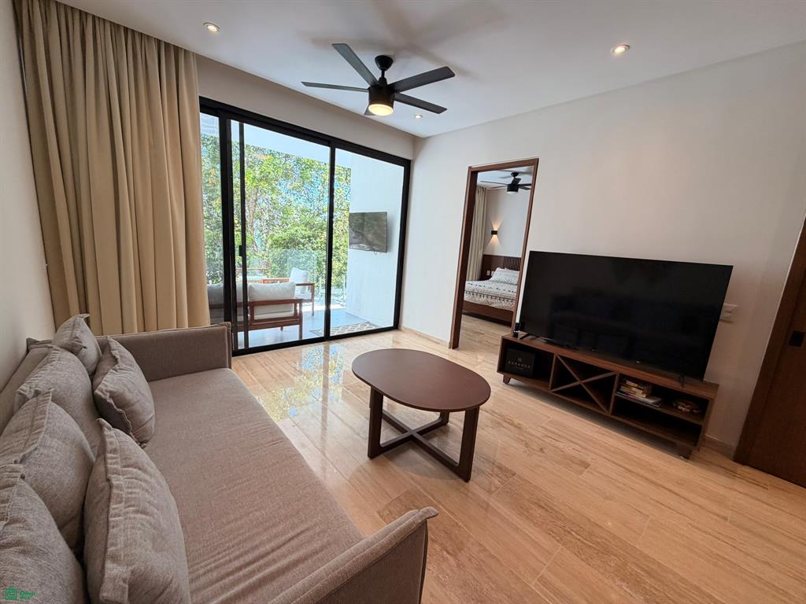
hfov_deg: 102.1
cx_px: 403
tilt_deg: -10.5
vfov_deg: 85.7
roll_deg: -4.3
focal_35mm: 14
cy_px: 302
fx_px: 326
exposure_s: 1/120
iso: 80
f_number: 2.2
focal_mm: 2.22
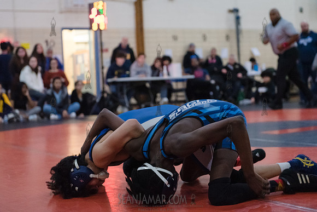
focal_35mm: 70
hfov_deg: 28.8
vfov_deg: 19.5
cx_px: 158
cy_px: 106
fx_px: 617
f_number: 3.2
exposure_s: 1/320
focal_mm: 70
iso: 8000
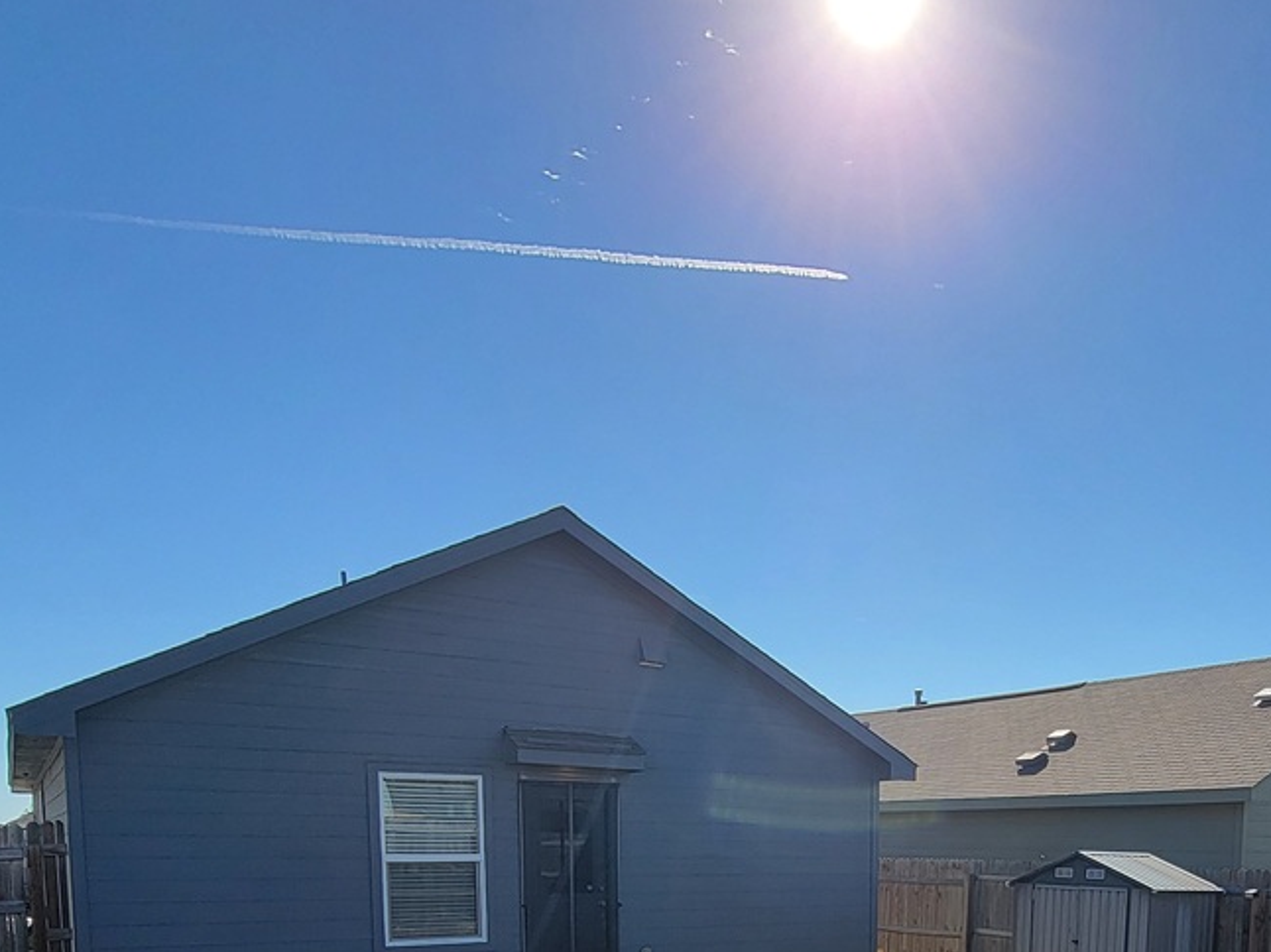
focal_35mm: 29
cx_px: 840
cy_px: 948
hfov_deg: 60.3
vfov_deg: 41.9
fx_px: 1064
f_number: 2.2
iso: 50
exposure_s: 1/1429
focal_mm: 2.2
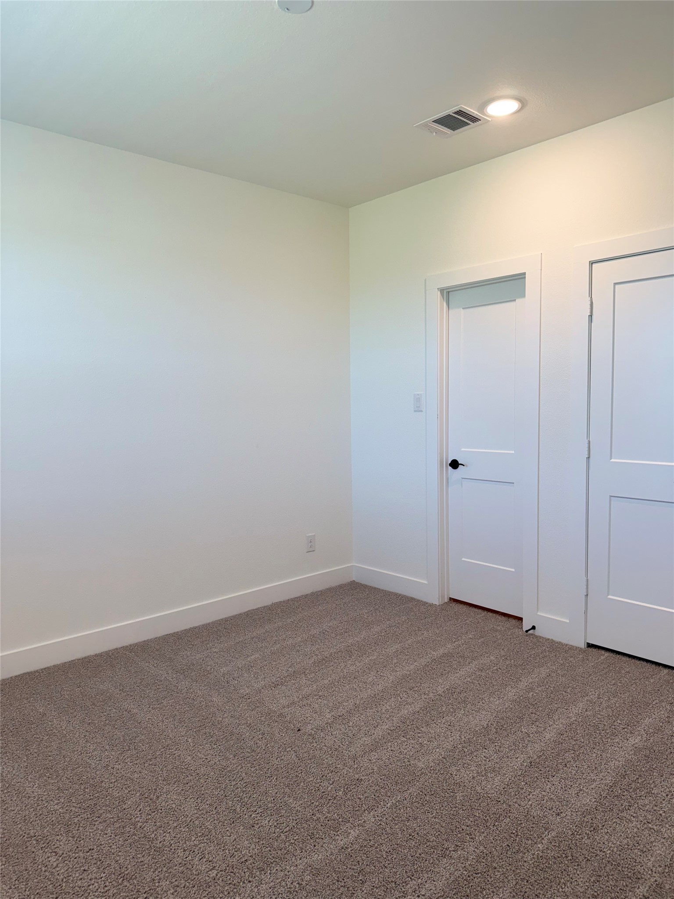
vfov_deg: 71.6
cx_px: 337
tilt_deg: -4.3
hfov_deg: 56.8
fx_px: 623
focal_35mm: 24
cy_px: 450
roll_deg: +0.7
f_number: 1.78
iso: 64
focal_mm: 6.76
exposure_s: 1/120
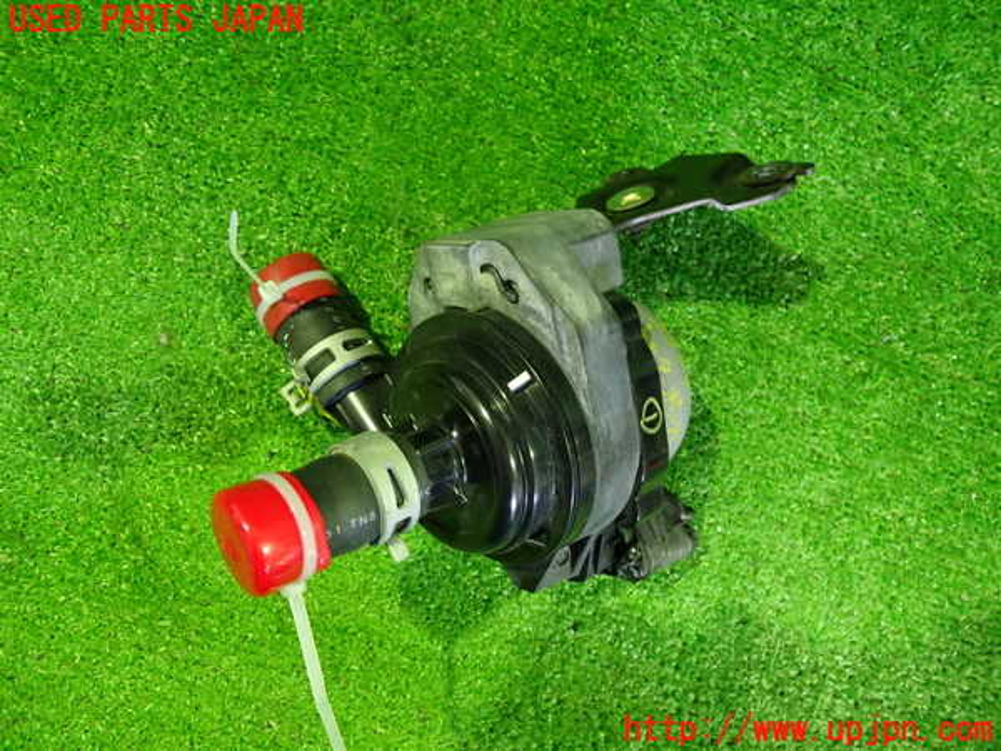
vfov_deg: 46.8
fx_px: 868
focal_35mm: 30
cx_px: 500
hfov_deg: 60.0
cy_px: 376
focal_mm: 5.4
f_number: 2.3
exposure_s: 1/25
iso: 800
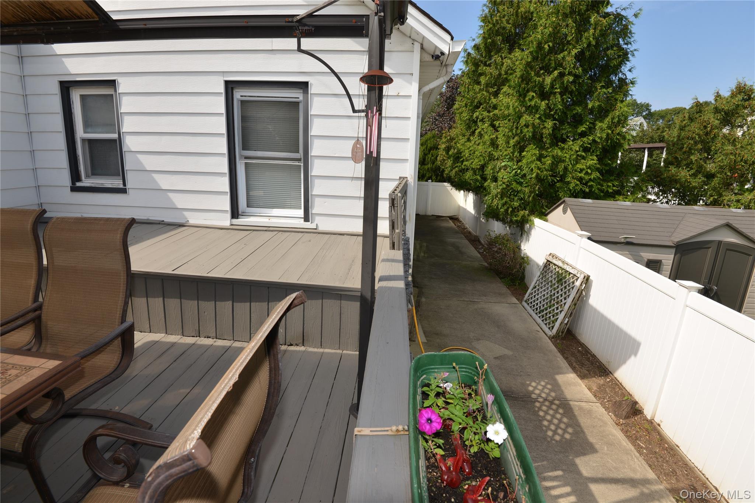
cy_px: 252
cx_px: 378
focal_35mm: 16
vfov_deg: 73.8
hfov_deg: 96.7
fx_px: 336
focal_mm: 16
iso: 100
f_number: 10
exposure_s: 1/200
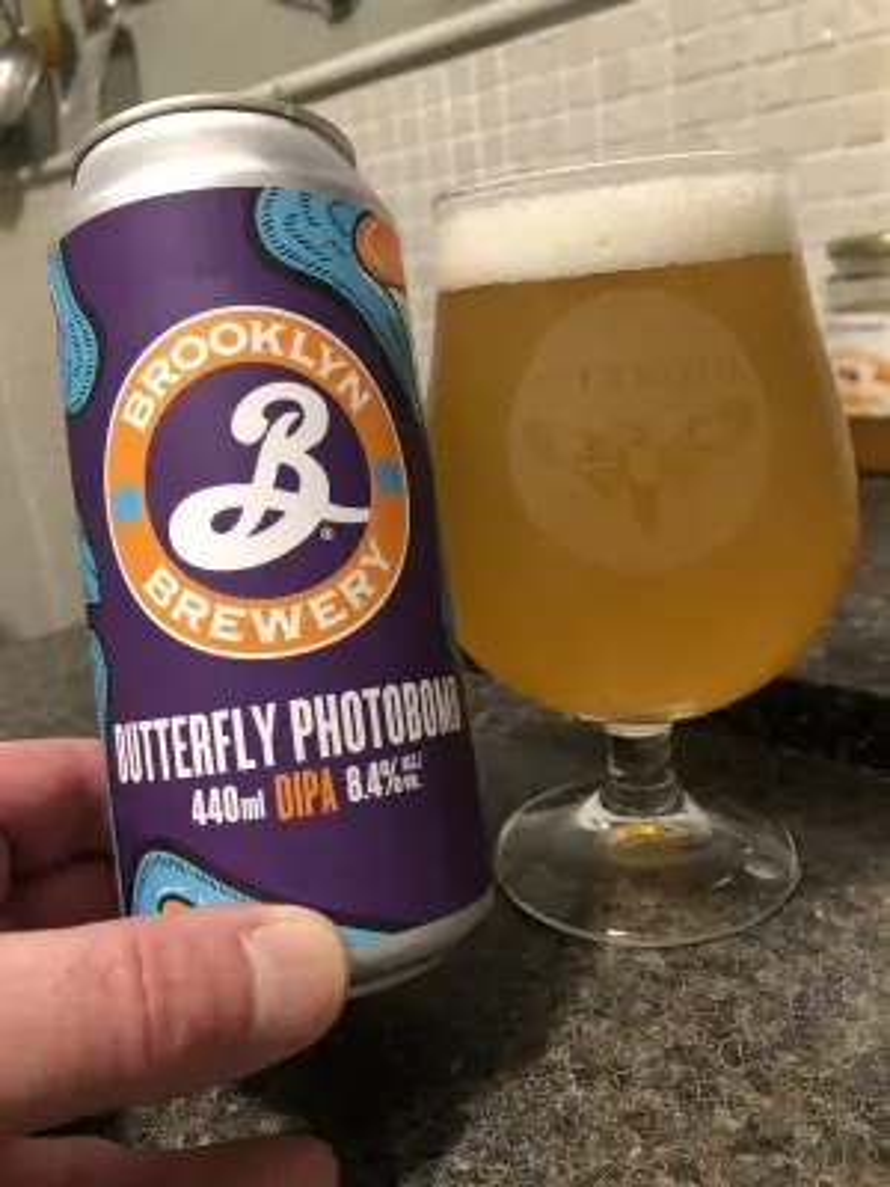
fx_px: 960
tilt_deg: -15.9
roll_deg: +6.3
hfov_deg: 49.7
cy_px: 594
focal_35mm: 28
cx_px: 445
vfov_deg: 63.4
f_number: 1.8
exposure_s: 1/13
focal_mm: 3.99
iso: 100
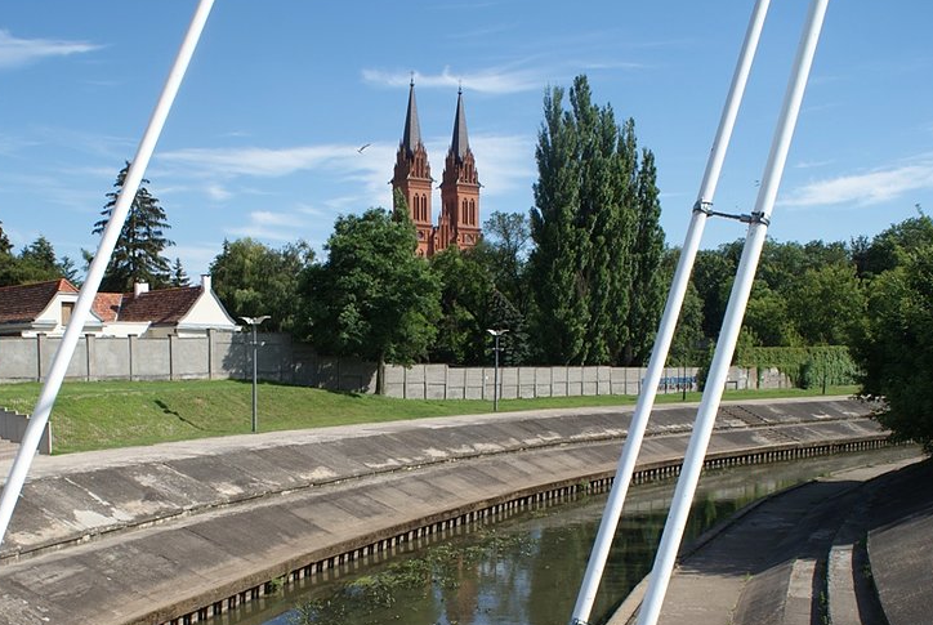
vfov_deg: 32.7
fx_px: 1064
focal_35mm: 41
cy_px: 329
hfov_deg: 47.0
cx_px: 357
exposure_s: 1/160
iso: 100
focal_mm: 22
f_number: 11
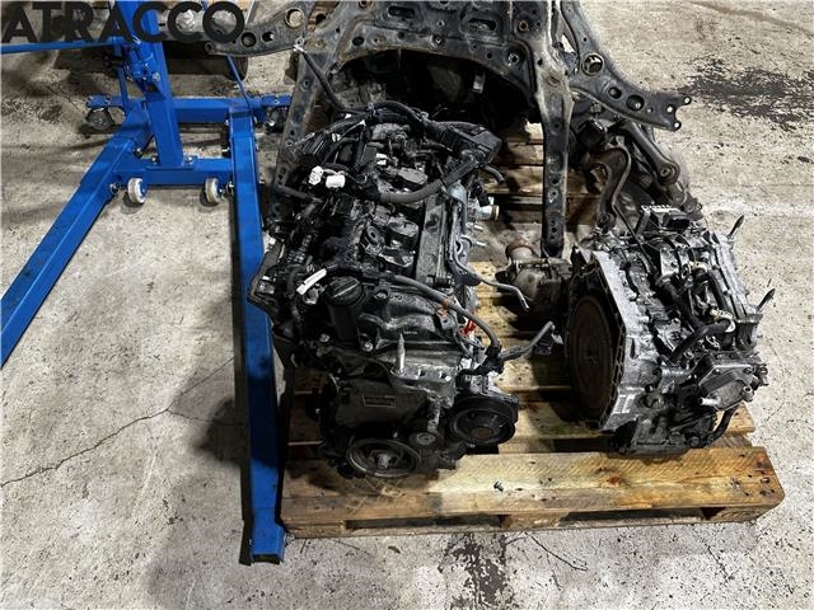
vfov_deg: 56.8
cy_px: 305
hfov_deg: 71.6
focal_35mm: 24
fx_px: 564
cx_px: 407
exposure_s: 1/100
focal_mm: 6.86
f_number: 1.78
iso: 200
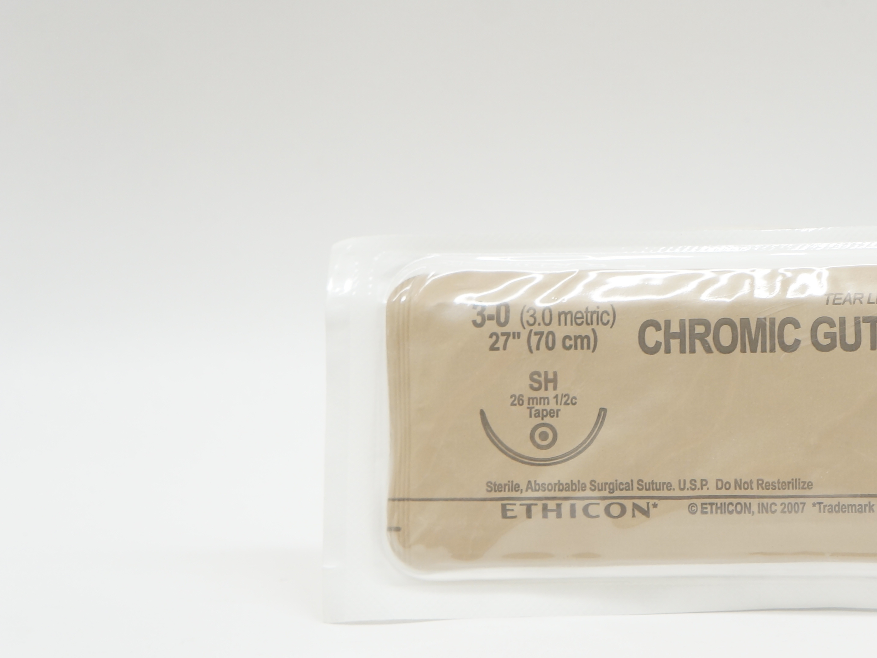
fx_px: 2124
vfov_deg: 17.6
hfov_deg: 22.8
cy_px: 384
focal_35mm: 84
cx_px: 764
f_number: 6.3
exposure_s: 1/50
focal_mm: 33
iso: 400
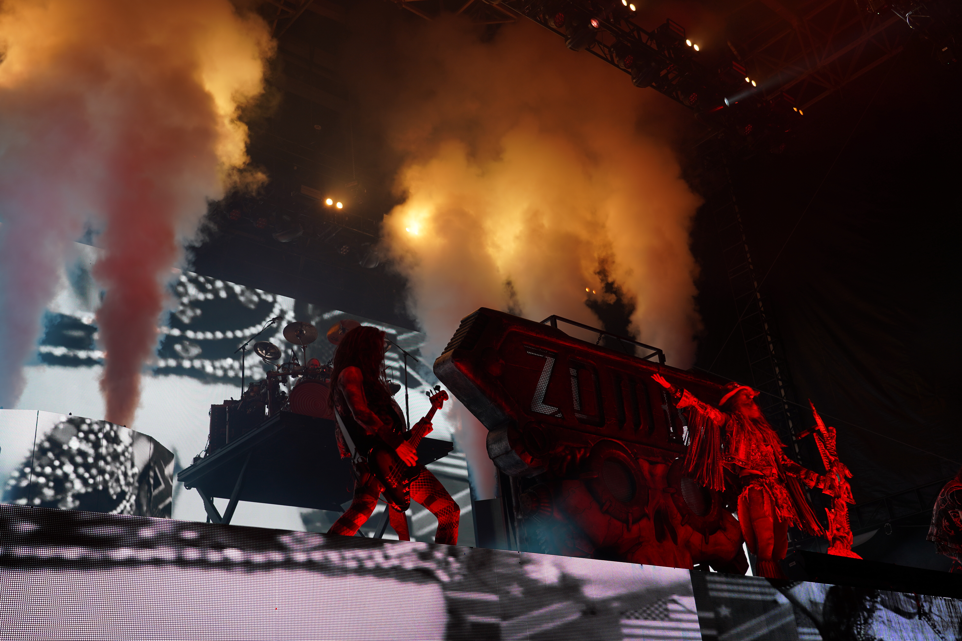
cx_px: 481
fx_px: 935
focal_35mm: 35
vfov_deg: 37.9
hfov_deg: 54.4
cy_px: 320
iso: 100
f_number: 4.5
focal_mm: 35
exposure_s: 1/60
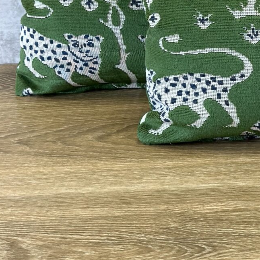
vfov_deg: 10.3
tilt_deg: -17.7
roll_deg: +3.1
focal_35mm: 168
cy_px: -21
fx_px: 1428
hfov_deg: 10.2
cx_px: 358
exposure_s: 1/129
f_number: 1.78
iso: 80
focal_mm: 6.86
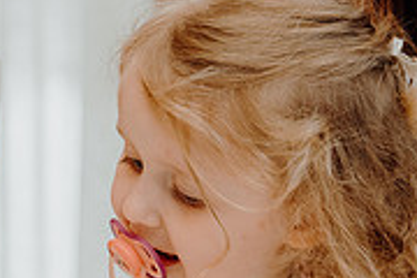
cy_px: 198
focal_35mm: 226
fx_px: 2618
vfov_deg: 6.1
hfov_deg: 9.1
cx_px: 213
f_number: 2.8
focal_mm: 47
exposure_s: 1/200
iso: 1250
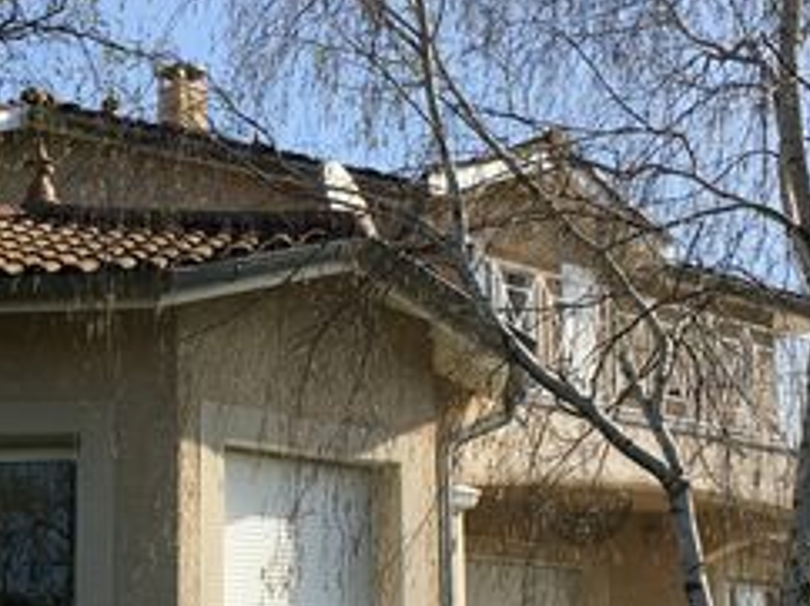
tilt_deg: +10.7
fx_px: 1683
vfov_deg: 20.2
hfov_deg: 26.8
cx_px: 248
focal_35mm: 72
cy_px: 462
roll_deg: -0.4
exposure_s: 1/1282
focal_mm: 4.15
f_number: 2.2
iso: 25
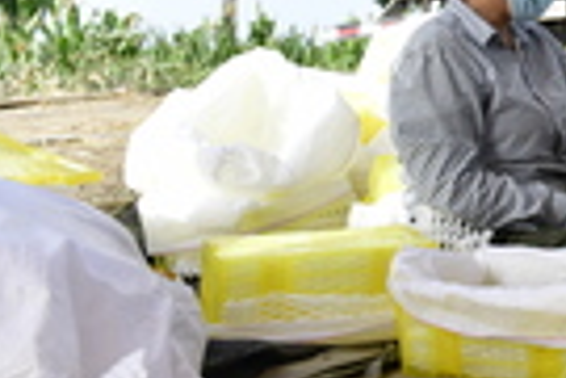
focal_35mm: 71
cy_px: 4
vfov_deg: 18.7
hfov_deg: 23.3
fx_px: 1116
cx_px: 830
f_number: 4.5
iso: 200
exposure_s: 1/500
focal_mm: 24
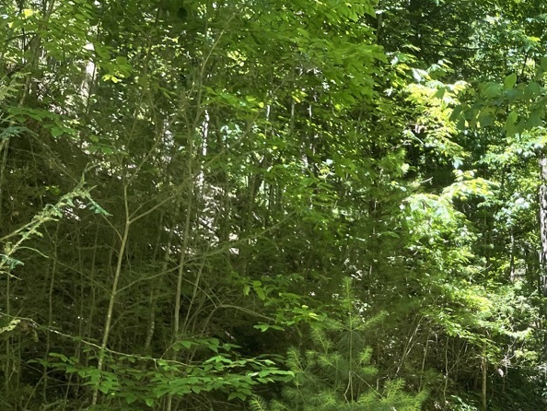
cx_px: 568
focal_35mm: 56
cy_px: 422
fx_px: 885
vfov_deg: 24.8
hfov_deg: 31.3
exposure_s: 1/211
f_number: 1.6
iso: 32
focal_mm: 4.2
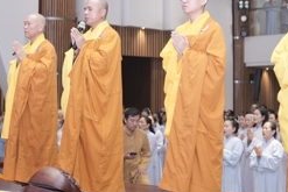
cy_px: 38
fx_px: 736
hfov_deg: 22.1
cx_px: 178
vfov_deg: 14.8
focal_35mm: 92
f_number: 2
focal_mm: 35
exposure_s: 1/200
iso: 800
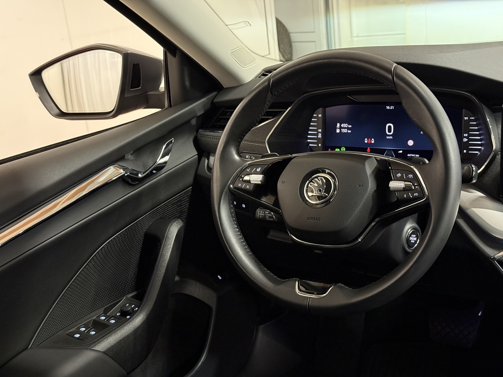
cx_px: 252
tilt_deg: -17.5
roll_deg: +6.7
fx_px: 697
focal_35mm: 48
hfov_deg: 39.7
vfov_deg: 30.3
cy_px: 188
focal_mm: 6.76
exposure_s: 1/33
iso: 500
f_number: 1.78
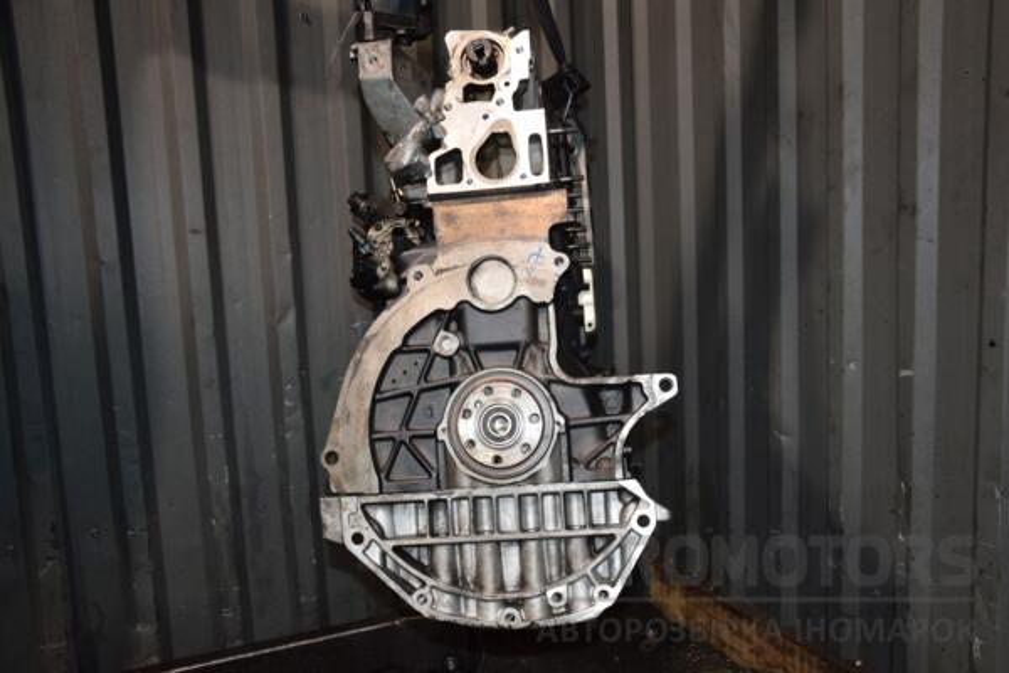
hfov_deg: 57.2
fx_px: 925
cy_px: 336
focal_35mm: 33
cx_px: 504
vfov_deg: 40.0
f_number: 5
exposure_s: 1/60
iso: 800
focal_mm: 22
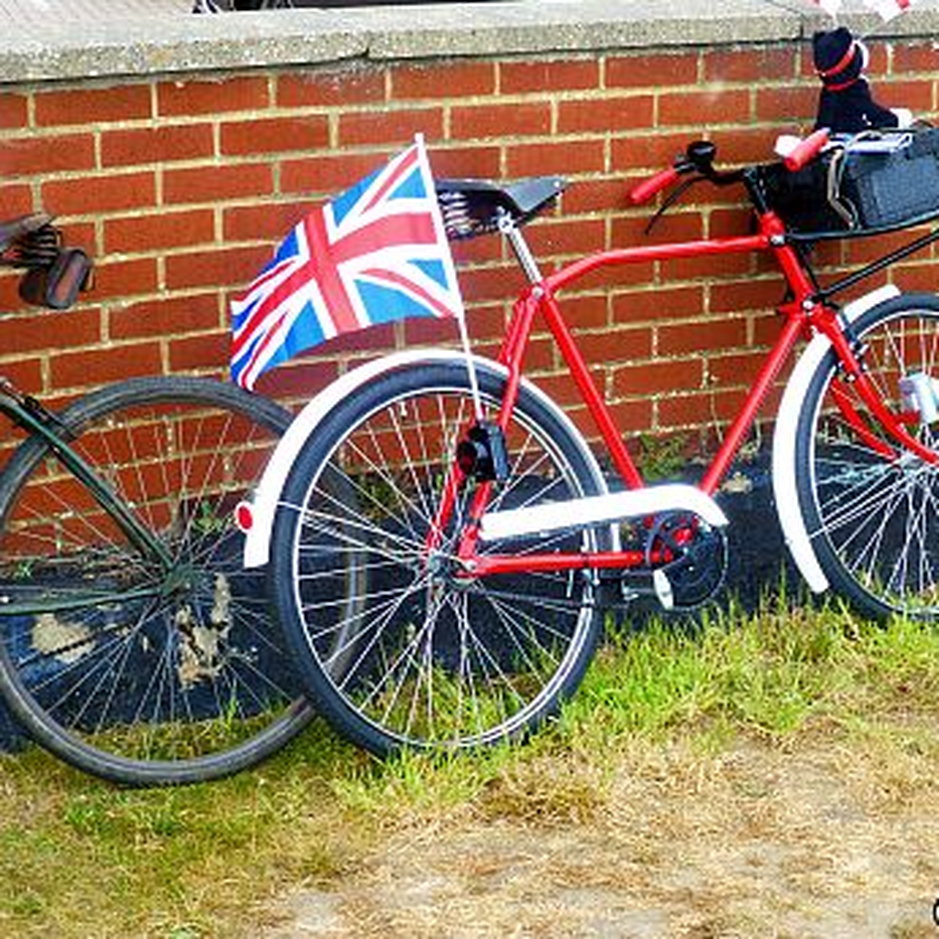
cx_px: 631
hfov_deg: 23.3
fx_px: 2271
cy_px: 472
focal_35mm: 74
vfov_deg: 23.4
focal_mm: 11
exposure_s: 1/80
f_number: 4.8
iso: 100
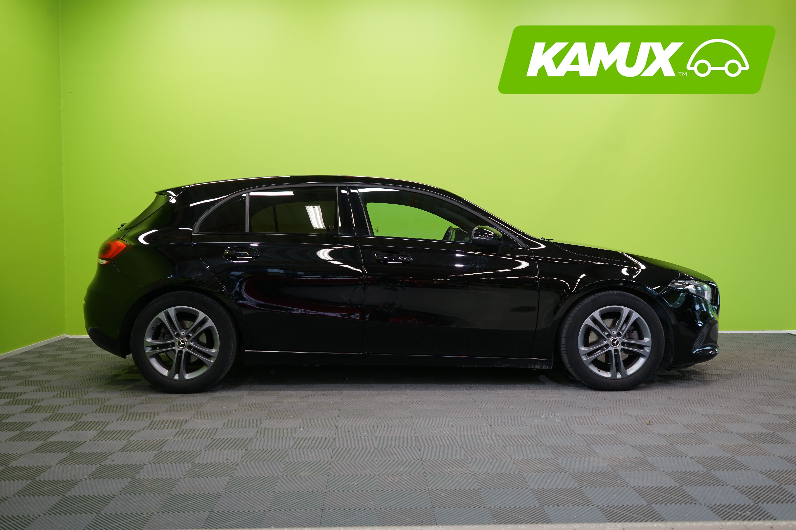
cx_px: 398
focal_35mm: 34
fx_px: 752
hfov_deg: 55.8
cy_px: 265
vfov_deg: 38.9
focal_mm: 34
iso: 500
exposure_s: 1/30
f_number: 5.6
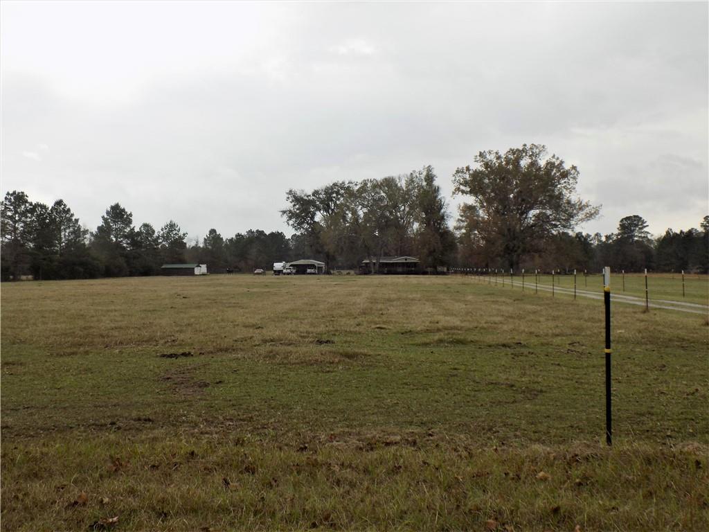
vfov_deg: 35.1
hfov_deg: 45.8
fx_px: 840
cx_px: 354
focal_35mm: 41
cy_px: 266
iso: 80
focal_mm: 7.3
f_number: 3.6
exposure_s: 1/500
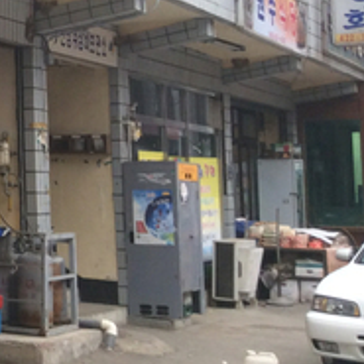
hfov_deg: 13.9
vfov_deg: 15.7
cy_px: 51
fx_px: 1309
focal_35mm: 110
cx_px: -316
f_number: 2.4
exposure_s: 1/40
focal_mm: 3.3
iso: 40
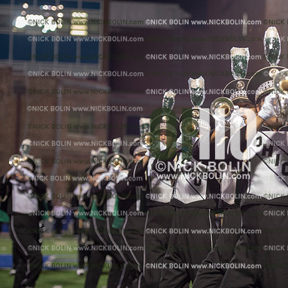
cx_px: 203
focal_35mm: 126
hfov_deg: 13.8
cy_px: 144
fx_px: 1186
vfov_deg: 13.8
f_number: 2.8
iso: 4000
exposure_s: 1/250
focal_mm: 98
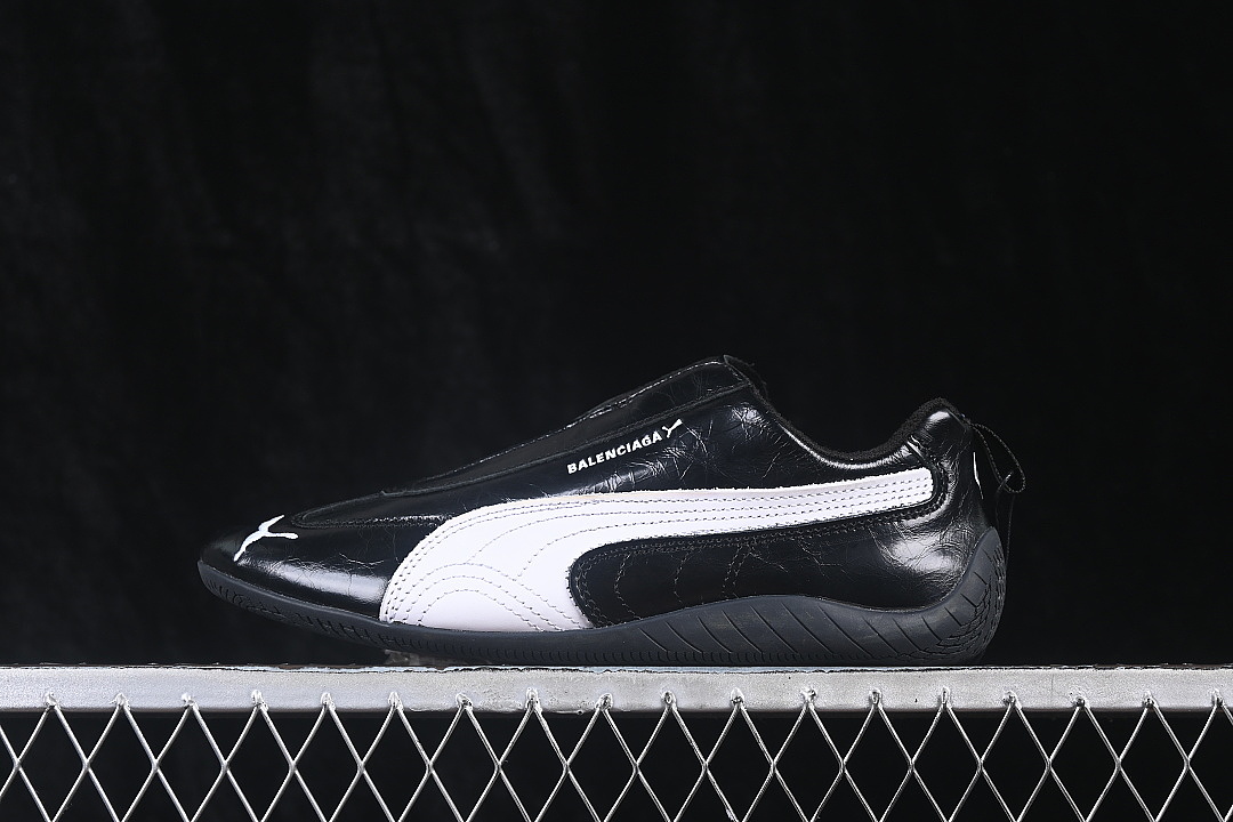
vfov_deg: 18.2
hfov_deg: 27.0
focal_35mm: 75
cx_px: 616
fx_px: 2569
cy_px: 411
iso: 160
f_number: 6.3
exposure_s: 1/60
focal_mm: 50
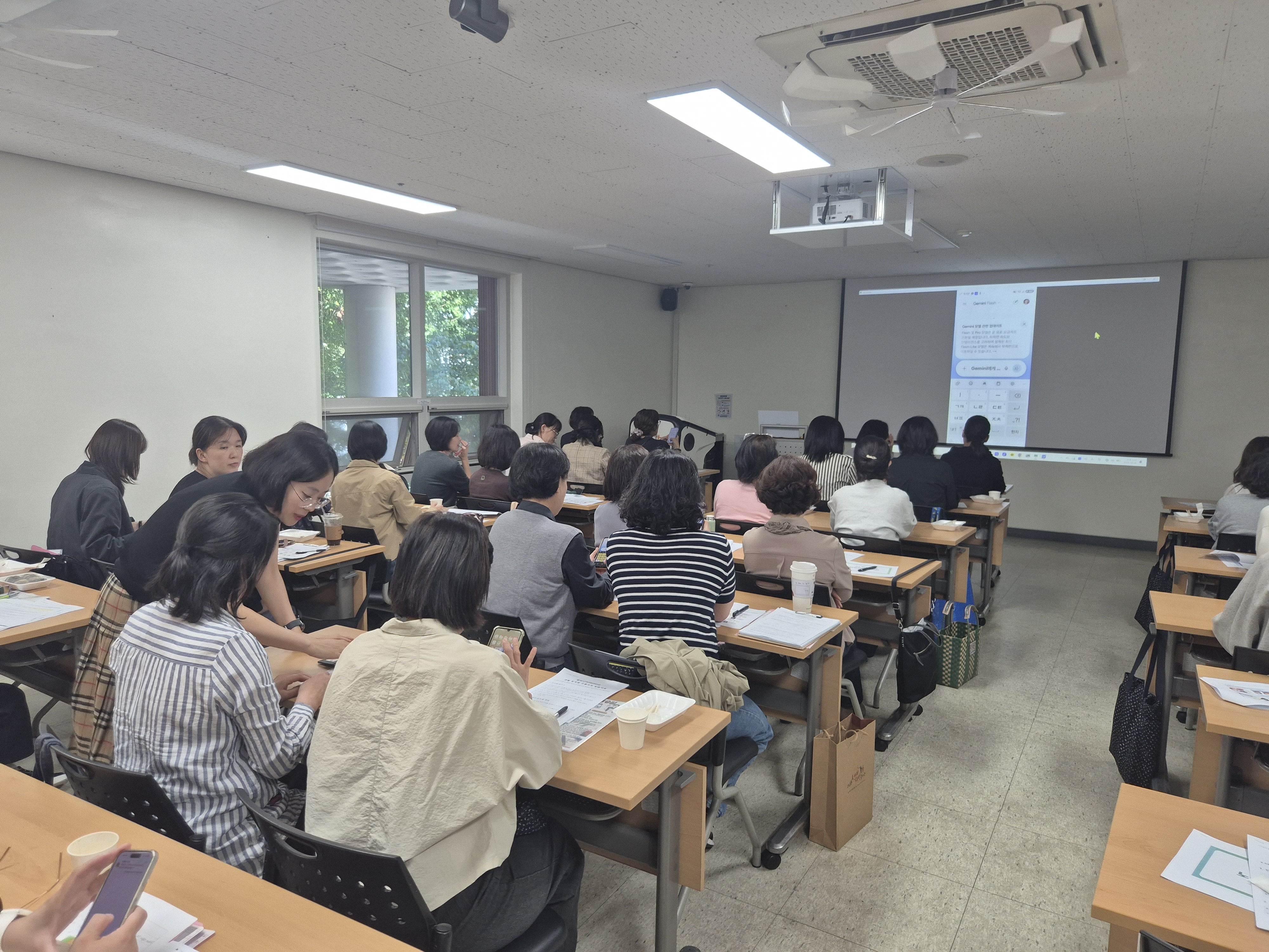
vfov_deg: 58.9
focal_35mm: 23
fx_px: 843
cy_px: 476
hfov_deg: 73.9
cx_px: 634
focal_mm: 5.4
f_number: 1.8
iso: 100
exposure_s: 1/120
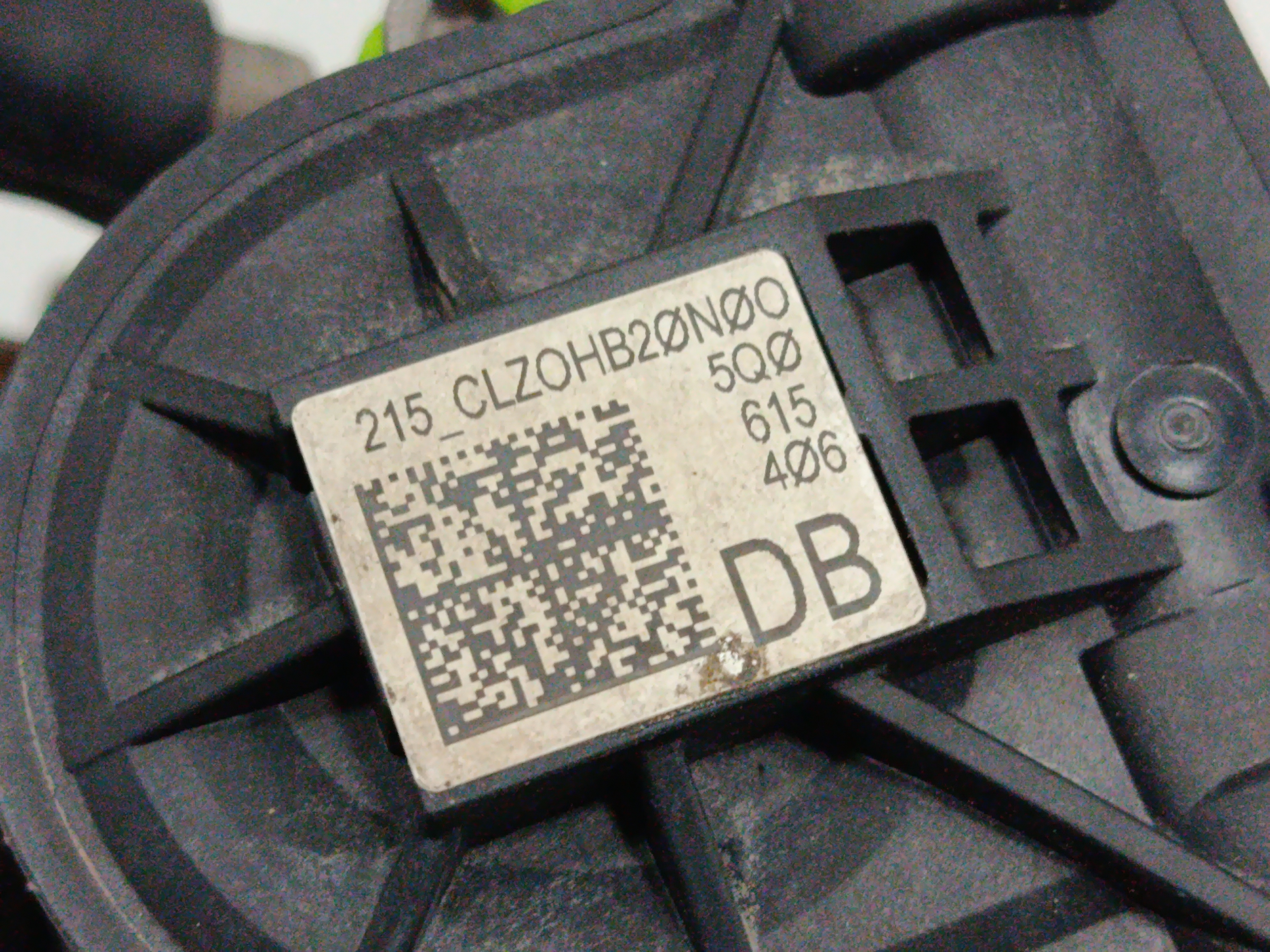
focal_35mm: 73
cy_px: 476
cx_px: 635
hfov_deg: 26.7
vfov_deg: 20.2
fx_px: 2678
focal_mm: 5.24
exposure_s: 1/50
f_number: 1.7
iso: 1021
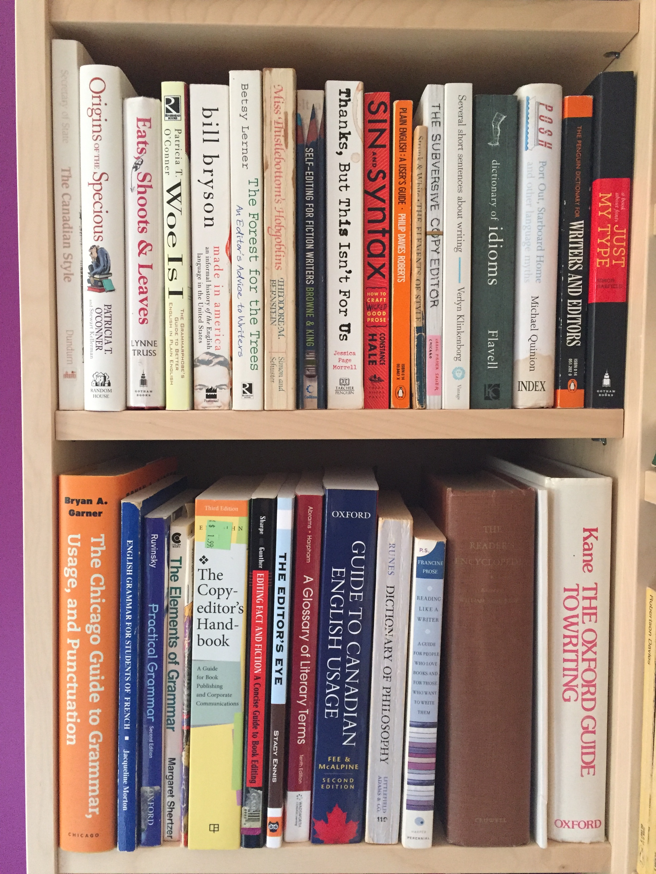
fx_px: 733
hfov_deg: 48.2
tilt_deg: -3.2
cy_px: 437
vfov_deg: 61.7
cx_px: 328
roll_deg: -1.0
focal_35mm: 29
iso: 250
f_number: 2.2
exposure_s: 1/20
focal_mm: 4.15
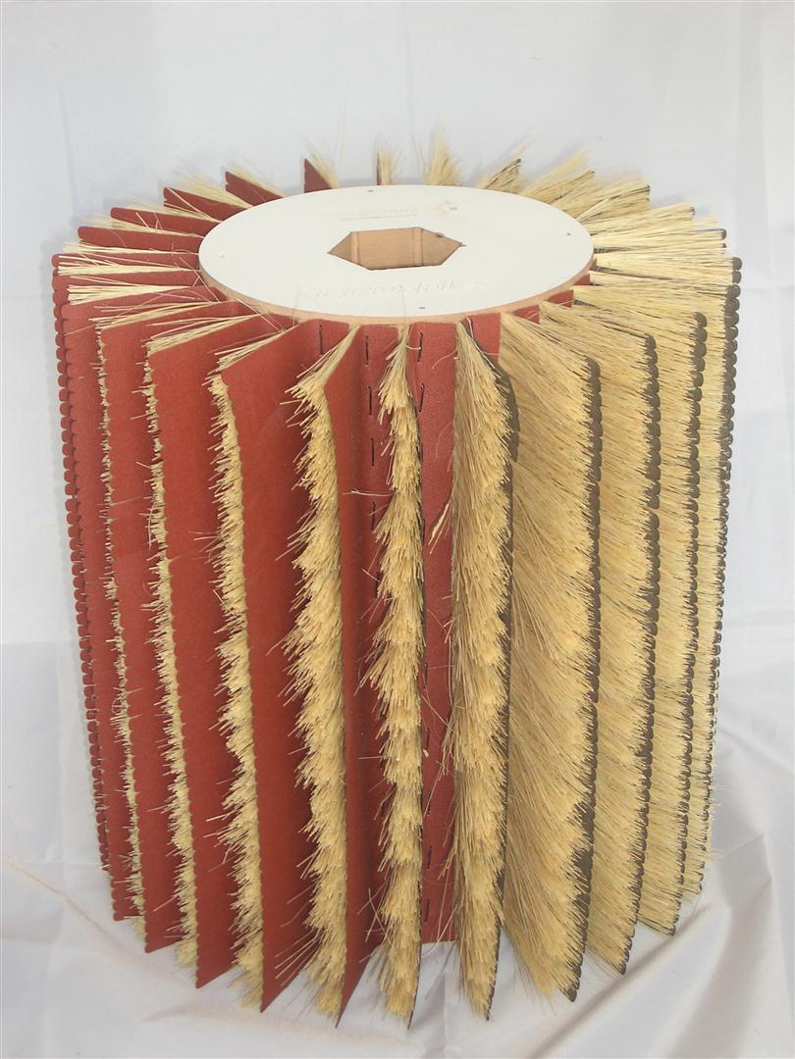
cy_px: 530
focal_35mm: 74
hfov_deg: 19.9
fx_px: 2266
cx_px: 398
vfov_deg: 26.3
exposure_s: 1/60
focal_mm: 12.2
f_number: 3.9
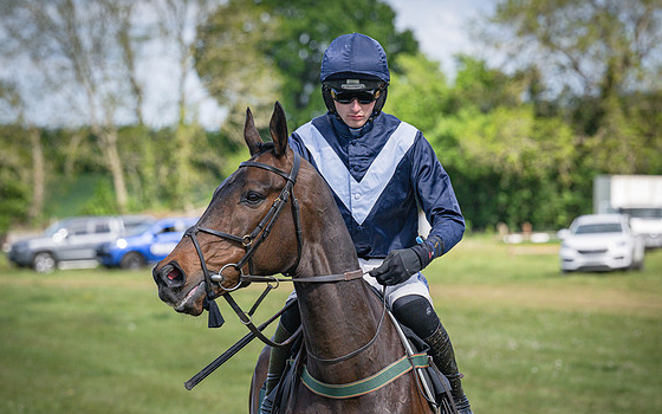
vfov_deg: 6.2
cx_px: 326
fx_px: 3825
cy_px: 260
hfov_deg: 9.9
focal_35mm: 212
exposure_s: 1/3200
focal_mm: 120
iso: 400
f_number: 4
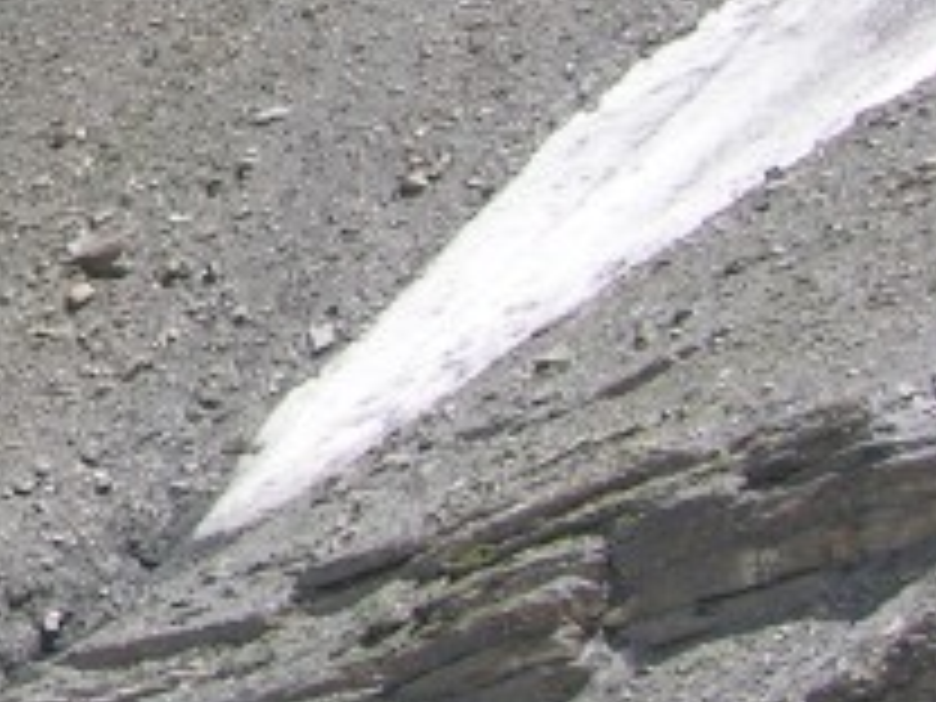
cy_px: -40
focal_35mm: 172
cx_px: -1161
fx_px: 4651
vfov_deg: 8.6
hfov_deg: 10.3
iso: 50
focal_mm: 8.9
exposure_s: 1/190
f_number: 5.6
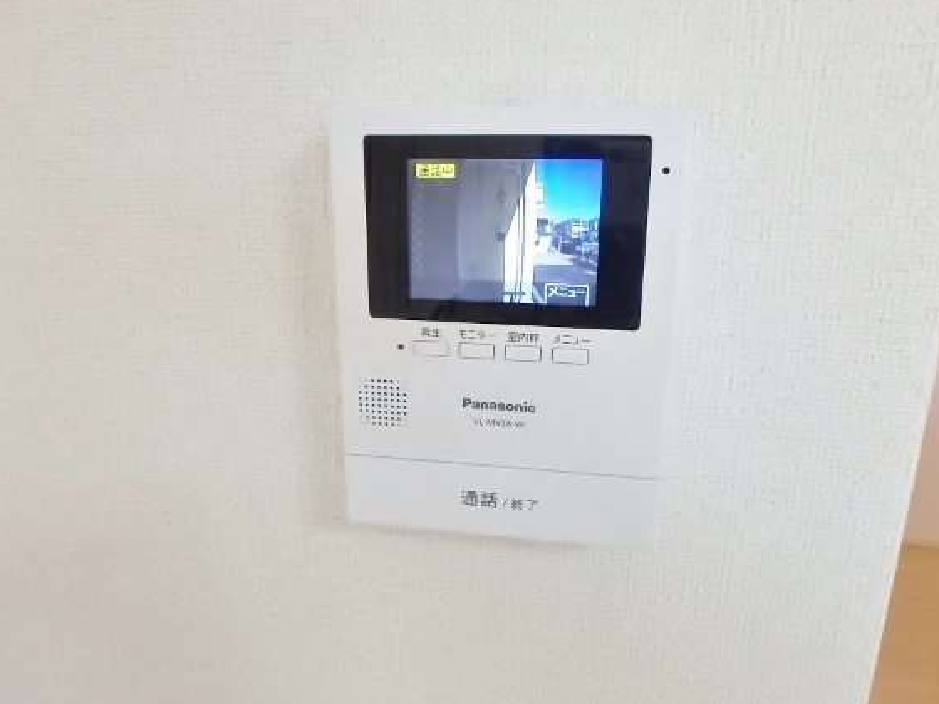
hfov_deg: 71.6
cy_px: 337
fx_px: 651
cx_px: 466
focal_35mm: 24
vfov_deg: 56.8
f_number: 3.5
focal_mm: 3.7
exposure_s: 1/40
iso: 200
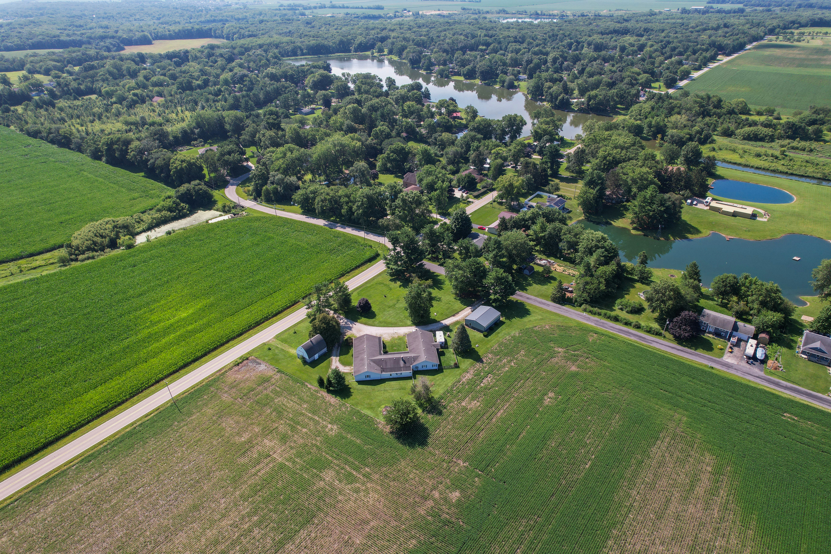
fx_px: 508
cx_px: 416
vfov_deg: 57.2
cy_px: 277
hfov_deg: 78.6
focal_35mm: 22
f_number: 2.8
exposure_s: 1/800
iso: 100
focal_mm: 8.38
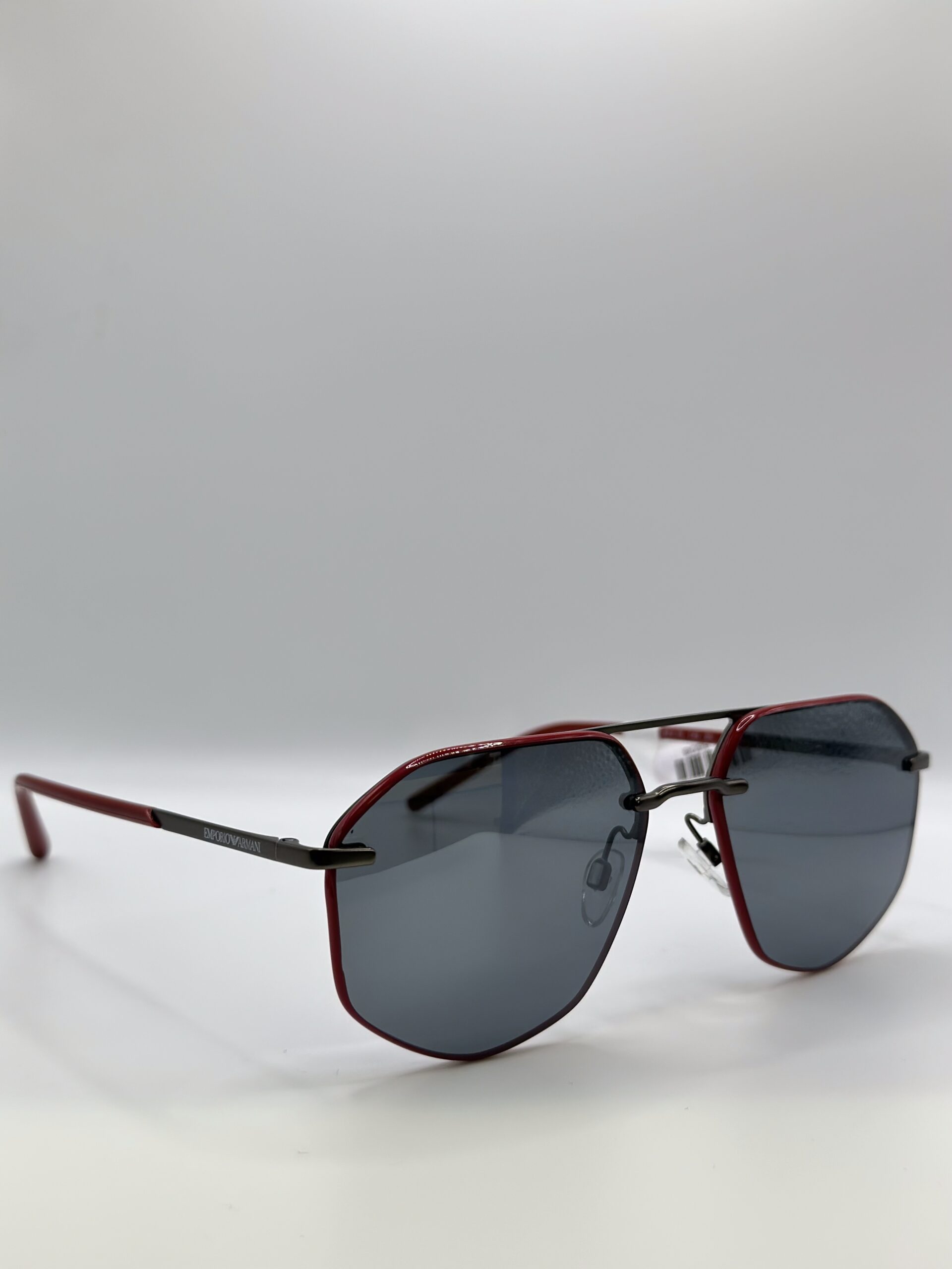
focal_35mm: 48
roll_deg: -1.2
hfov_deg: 30.3
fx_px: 1760
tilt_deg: -9.9
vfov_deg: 39.7
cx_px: 476
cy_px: 634
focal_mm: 6.86
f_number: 1.78
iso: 64
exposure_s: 1/120
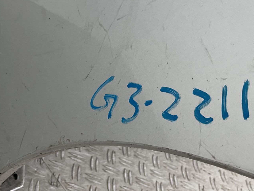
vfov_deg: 25.1
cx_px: 106
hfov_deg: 33.2
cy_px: 61
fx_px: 426
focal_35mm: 58
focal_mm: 3
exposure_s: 1/103
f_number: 1.8
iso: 16
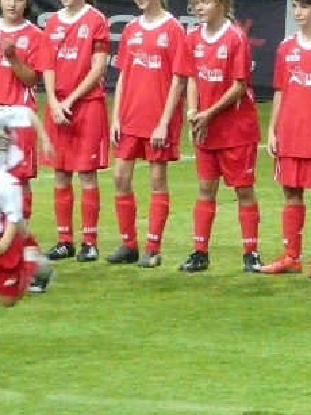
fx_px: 3752
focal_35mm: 313
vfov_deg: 6.3
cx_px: 241
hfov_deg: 4.7
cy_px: 23
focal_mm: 15.4
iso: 800
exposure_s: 1/100
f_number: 3.6
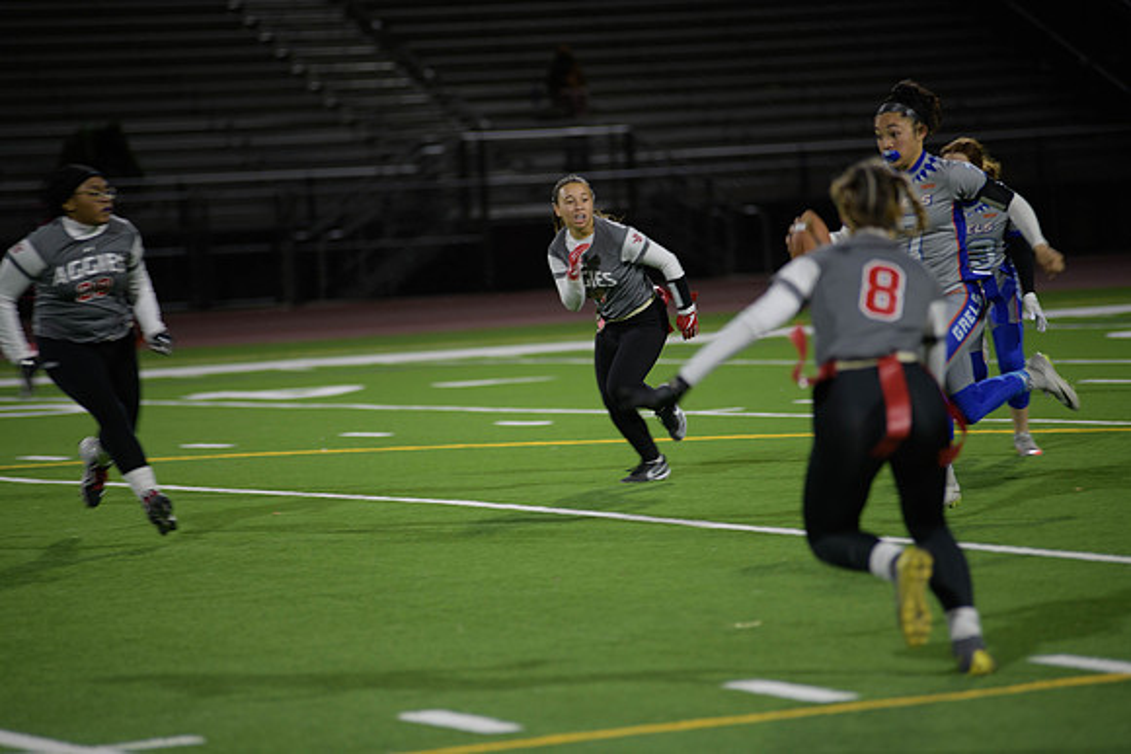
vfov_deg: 6.9
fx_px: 6285
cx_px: 566
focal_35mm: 200
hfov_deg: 10.3
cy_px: 377
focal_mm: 200
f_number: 2.8
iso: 720
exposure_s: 1/200
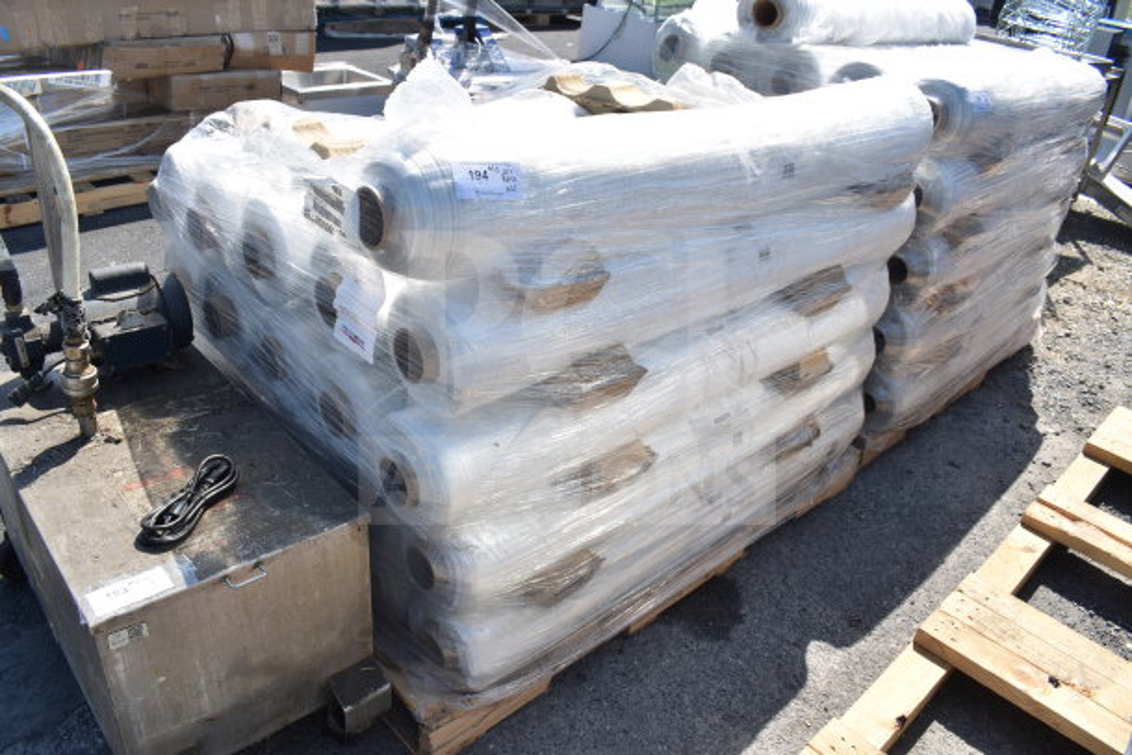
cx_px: 566
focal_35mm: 27
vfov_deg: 48.0
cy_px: 378
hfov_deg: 67.4
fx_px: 849
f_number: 9
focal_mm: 18
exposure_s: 1/320
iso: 200
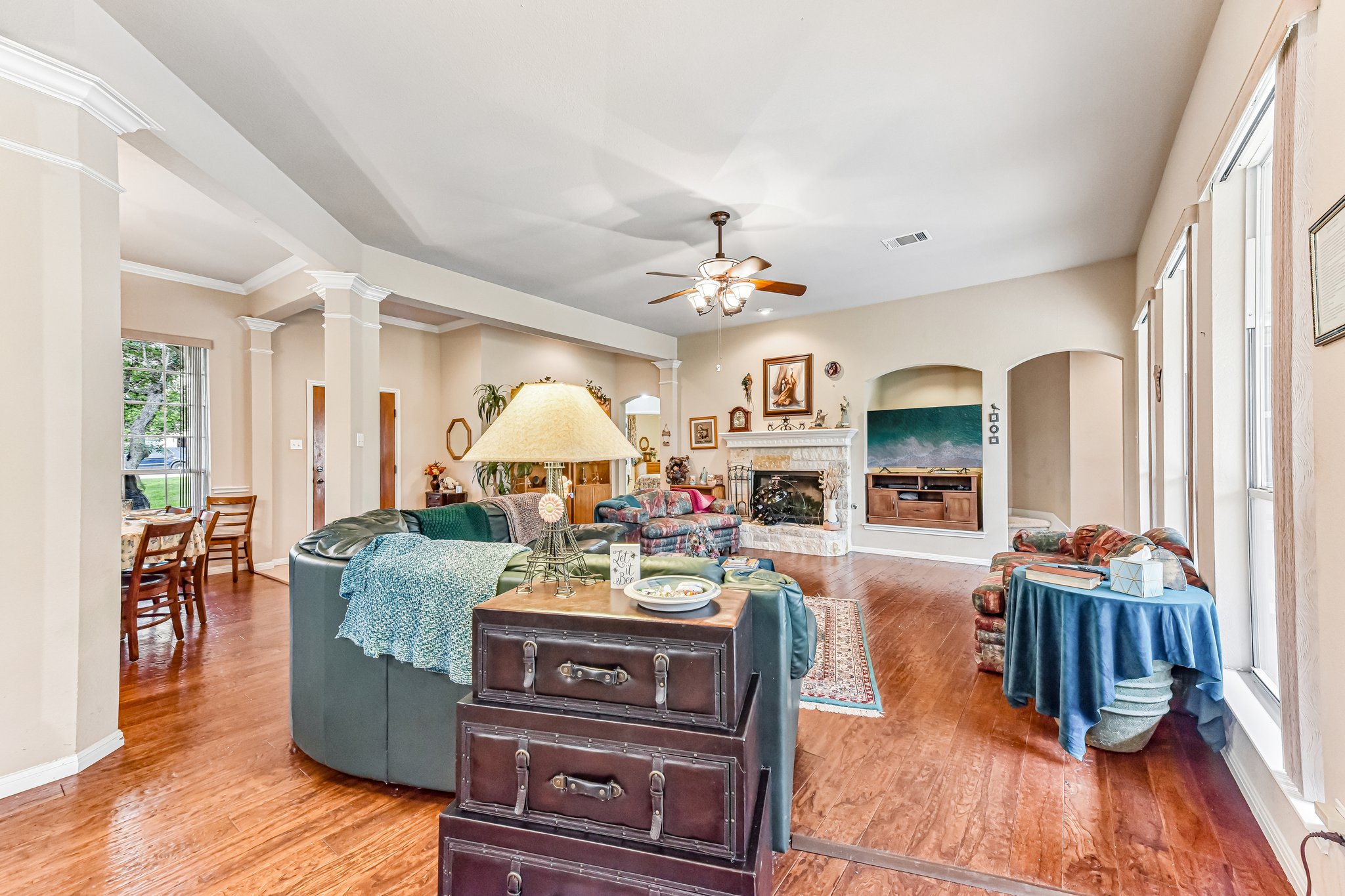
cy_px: 448
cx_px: 672
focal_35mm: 14
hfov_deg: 104.3
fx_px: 523
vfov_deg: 81.2
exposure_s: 1/15
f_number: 8
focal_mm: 14
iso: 1800
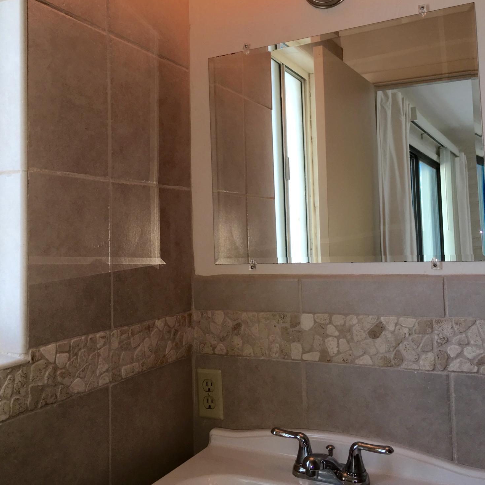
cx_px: 242
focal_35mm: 35
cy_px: 207
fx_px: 555
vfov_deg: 47.1
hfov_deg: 47.2
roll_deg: +1.2
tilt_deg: +2.7
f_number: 2.2
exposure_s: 1/46
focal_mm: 4.15
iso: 25
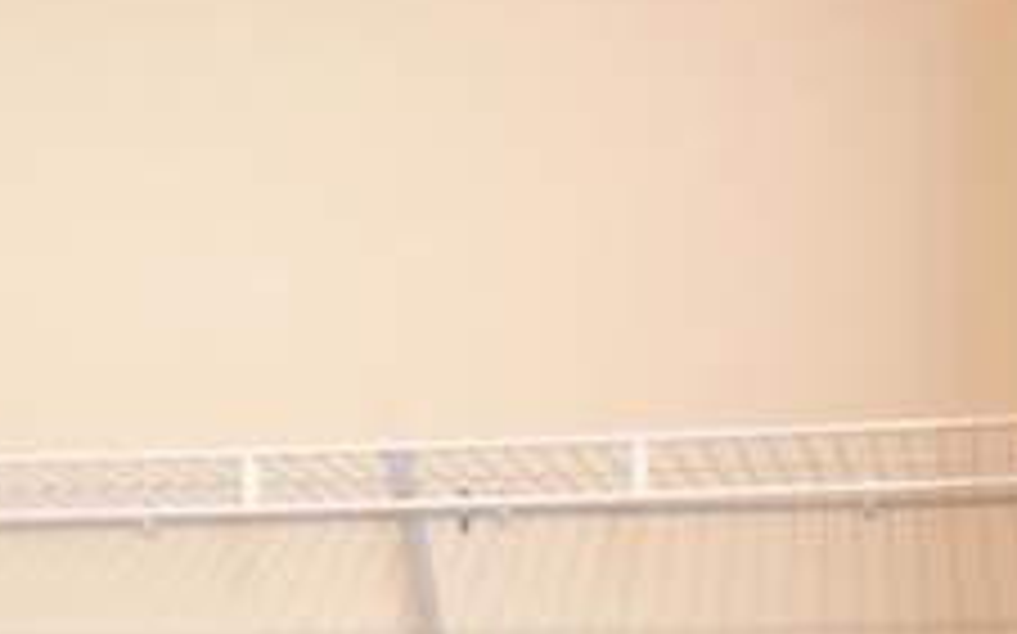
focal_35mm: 87
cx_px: 432
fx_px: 2410
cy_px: 1407
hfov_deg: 23.8
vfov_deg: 12.5
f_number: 2.2
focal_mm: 4.15
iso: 64
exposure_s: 1/30
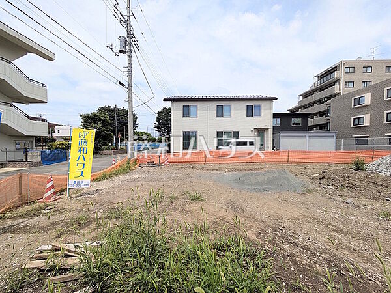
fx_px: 158
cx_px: 196
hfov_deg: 102.1
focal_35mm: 14
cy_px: 146
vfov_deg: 85.7
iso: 51
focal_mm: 1.83
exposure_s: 1/2137
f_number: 2.2
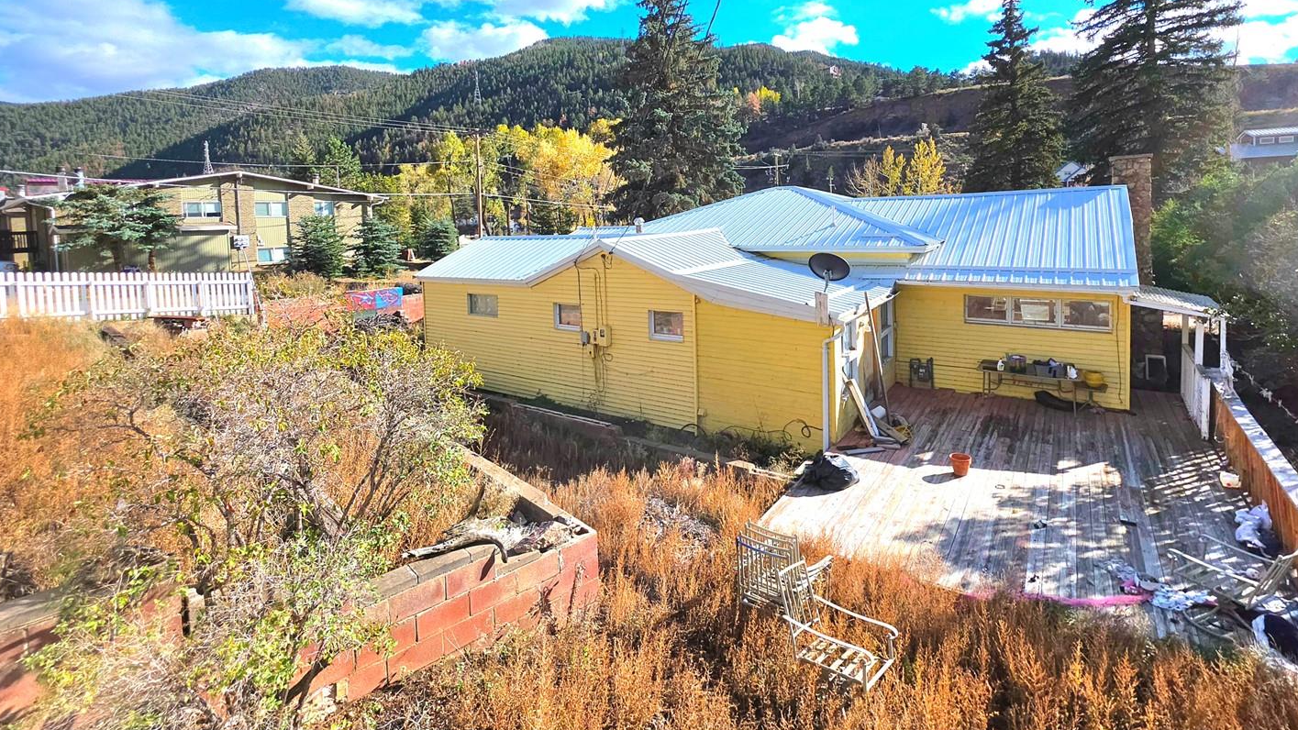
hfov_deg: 99.4
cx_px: 645
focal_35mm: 16
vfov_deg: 65.8
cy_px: 262
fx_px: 551
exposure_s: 1/909
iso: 16
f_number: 1.9
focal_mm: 2.2
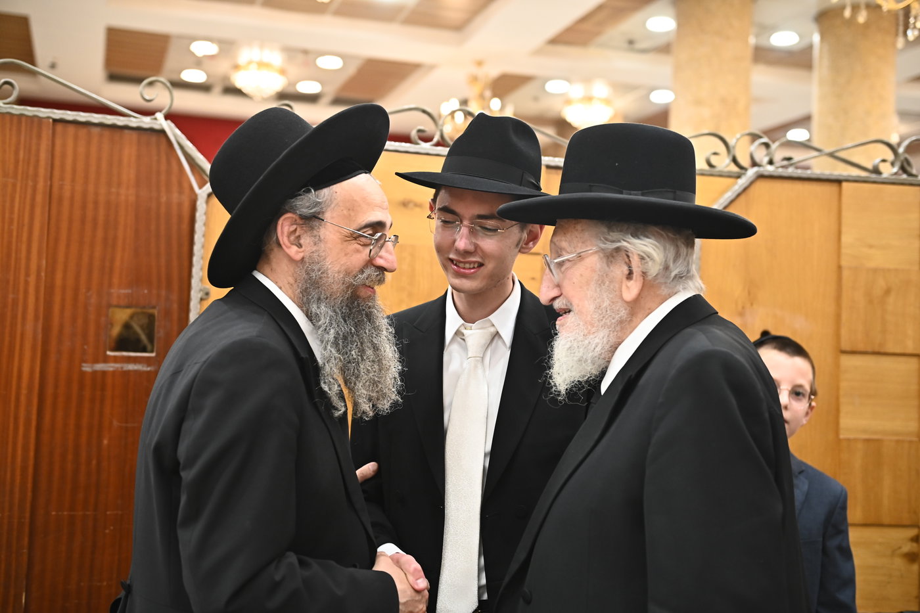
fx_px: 1226
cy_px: 306
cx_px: 460
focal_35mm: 48
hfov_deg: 41.1
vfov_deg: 28.1
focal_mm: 48
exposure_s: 1/200
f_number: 3.2
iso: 1600
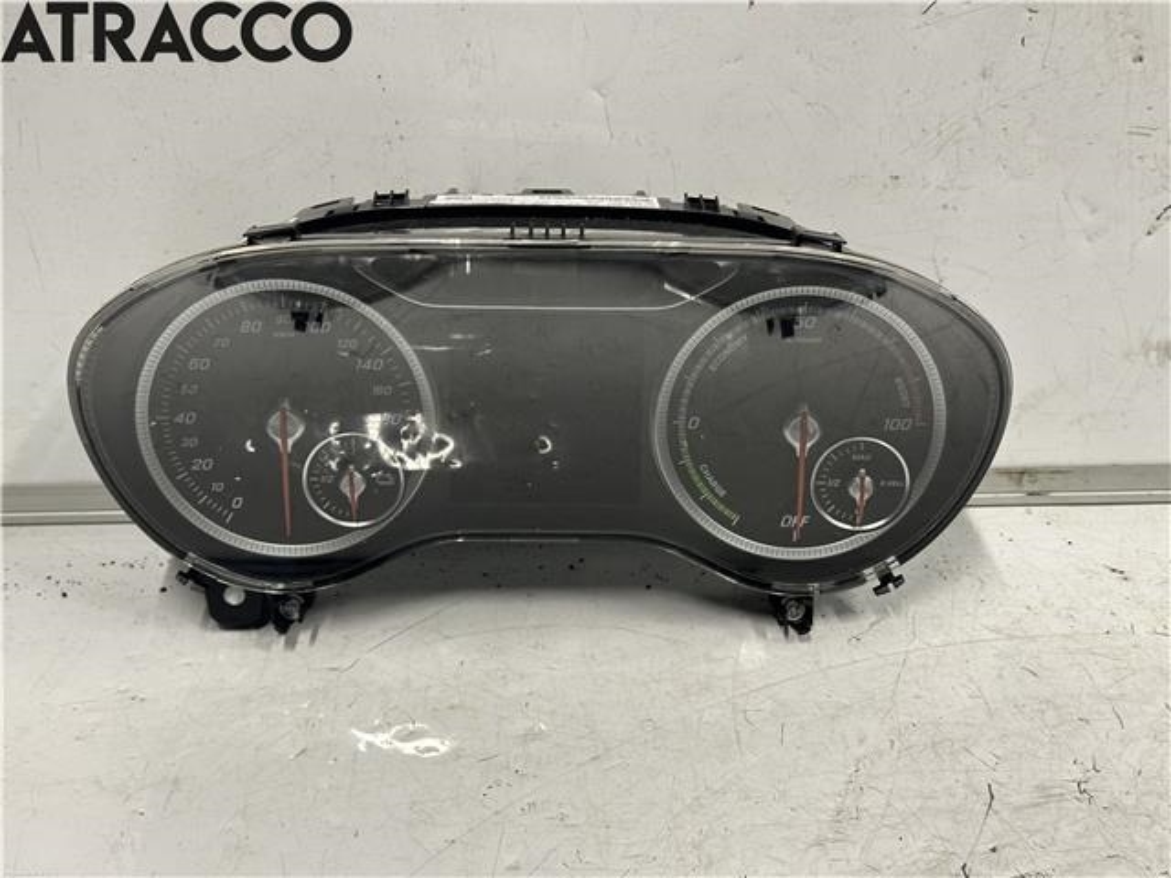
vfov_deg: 30.3
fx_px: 1624
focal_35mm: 48
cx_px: 586
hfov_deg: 39.7
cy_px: 439
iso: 125
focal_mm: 6.86
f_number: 1.78
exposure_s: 1/50
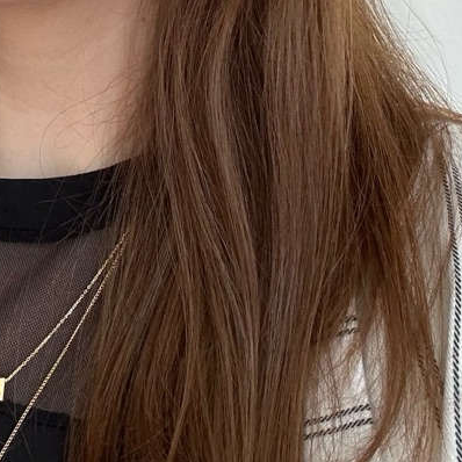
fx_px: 1208
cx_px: 31
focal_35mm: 80
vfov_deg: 20.1
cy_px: -113
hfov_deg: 21.1
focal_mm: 2.69
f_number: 1.9
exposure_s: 1/74
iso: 80
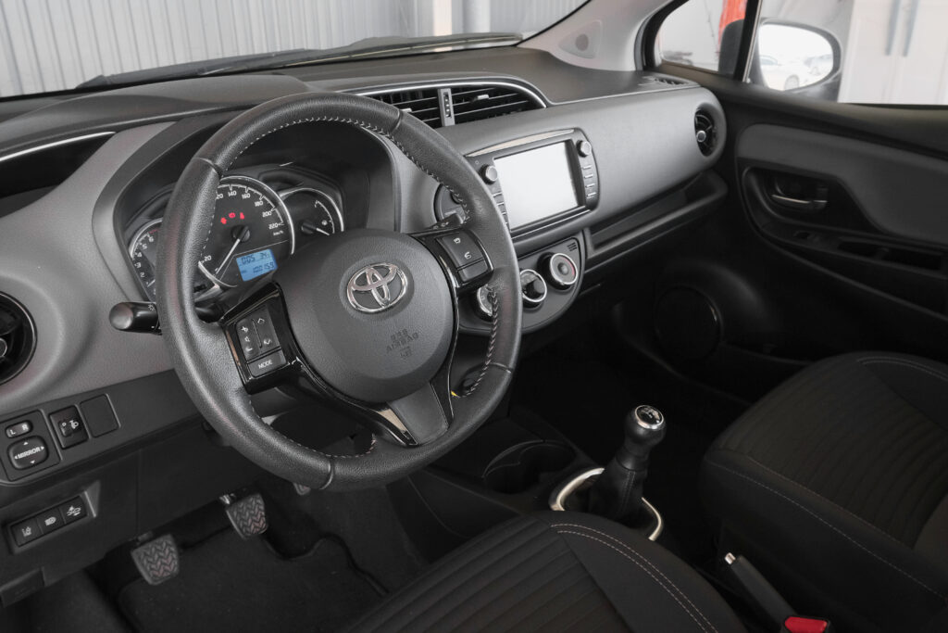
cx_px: 474
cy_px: 316
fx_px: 764
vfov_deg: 45.0
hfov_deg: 63.7
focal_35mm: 29
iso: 2000
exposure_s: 1/80
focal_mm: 19.2
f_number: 7.1
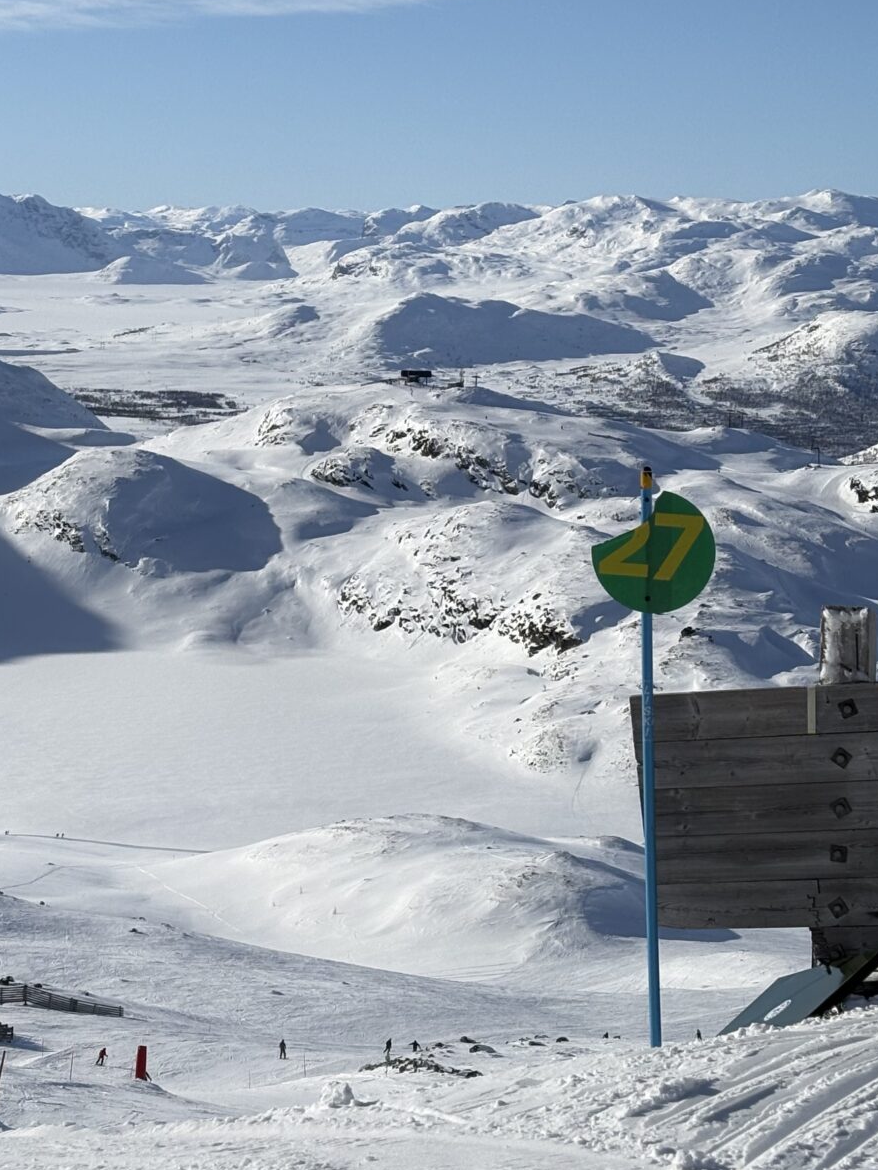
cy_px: 357
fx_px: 3076
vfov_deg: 21.4
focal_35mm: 91
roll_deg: -1.5
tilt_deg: -1.7
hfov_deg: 16.2
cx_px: 316
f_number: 1.6
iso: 25
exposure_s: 1/7042
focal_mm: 5.96
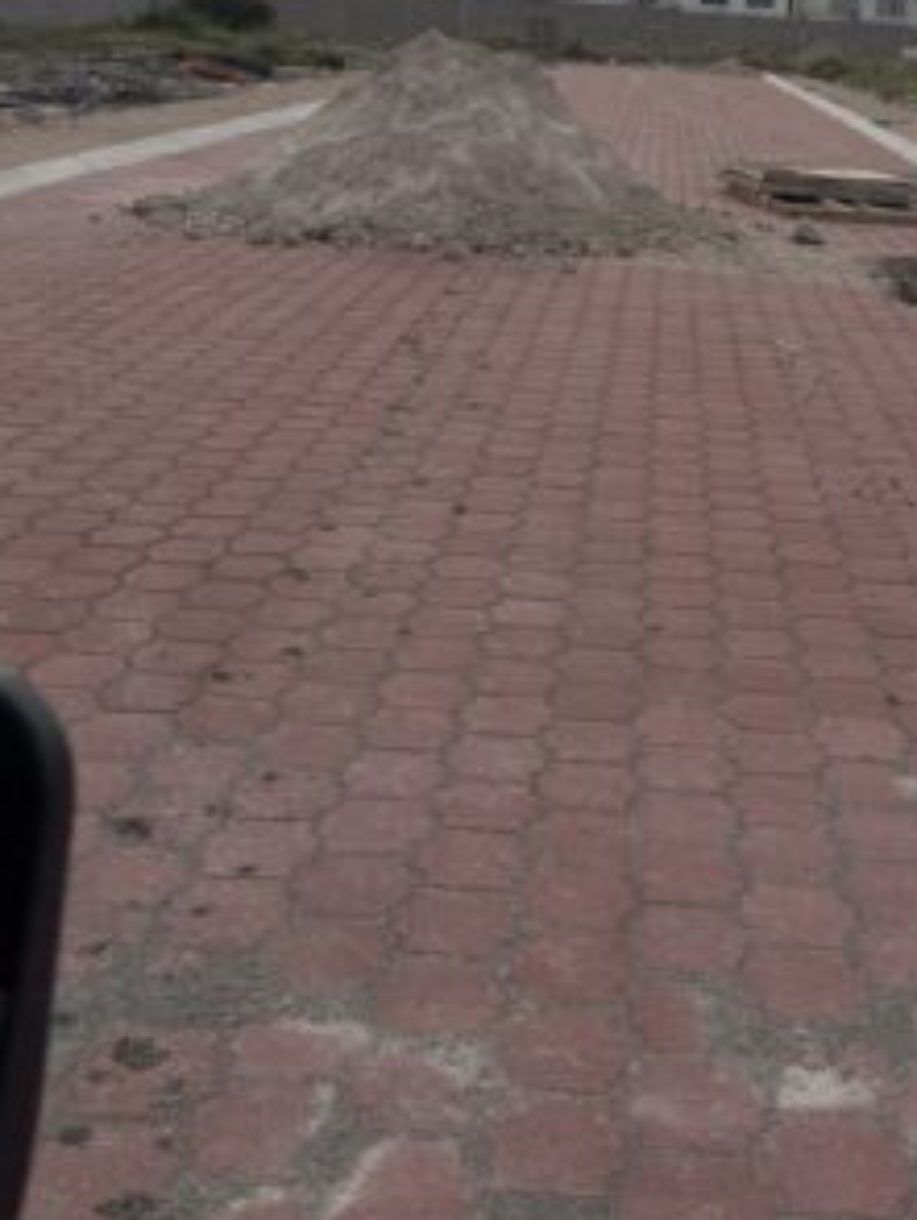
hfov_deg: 27.1
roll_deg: -3.3
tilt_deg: +3.6
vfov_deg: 33.6
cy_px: 54
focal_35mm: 53
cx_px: 714
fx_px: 1869
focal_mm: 5.96
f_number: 1.6
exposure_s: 1/7813
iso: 50
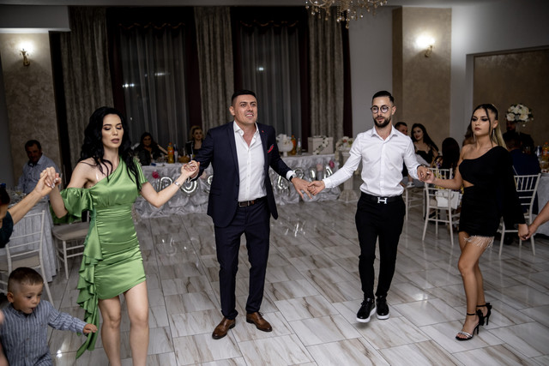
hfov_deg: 54.4
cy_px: 183
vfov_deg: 37.9
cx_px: 274
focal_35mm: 35
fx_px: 534
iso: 800
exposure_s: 1/250
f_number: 1.6
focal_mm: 23
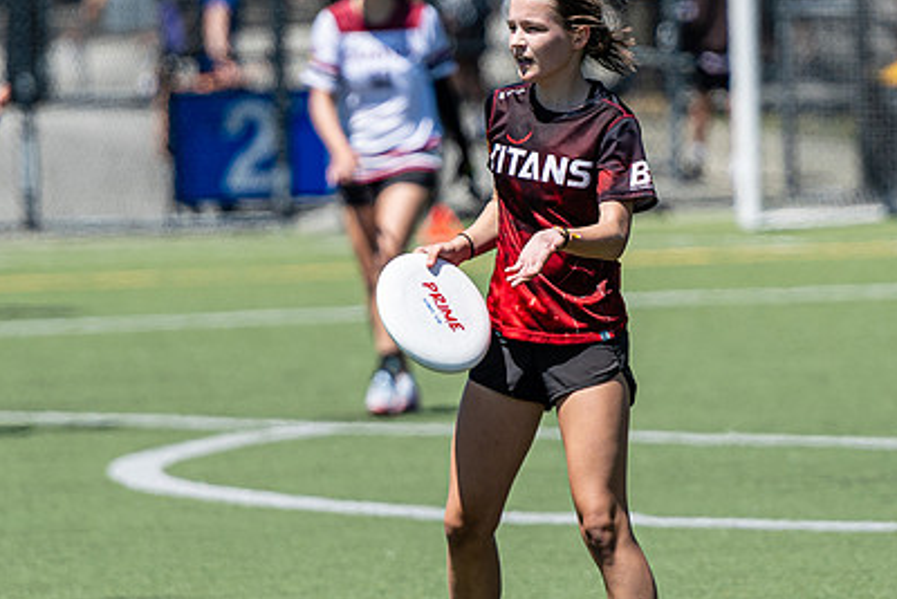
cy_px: 259
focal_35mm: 542
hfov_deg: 3.8
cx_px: 534
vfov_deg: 2.5
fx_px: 13509
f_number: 3.2
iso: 100
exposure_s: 1/1600
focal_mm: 200
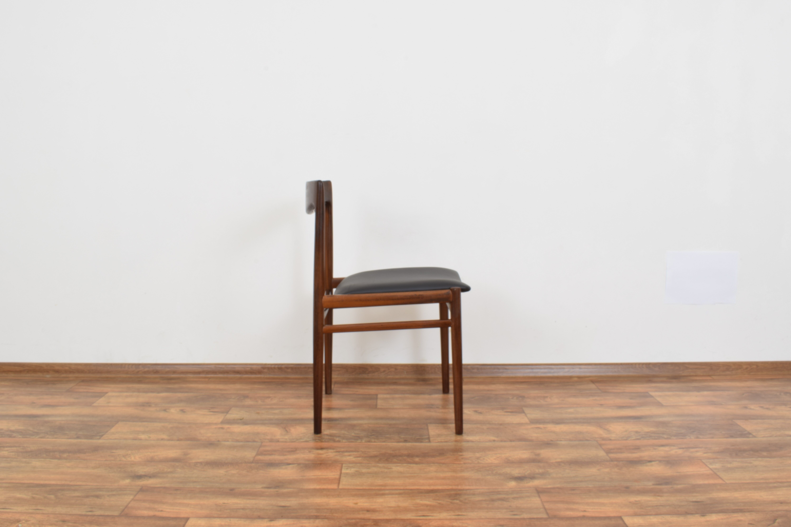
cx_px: 396
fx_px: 725
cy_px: 264
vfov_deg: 40.0
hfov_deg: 57.2
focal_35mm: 33
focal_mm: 22
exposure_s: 4
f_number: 25
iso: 100
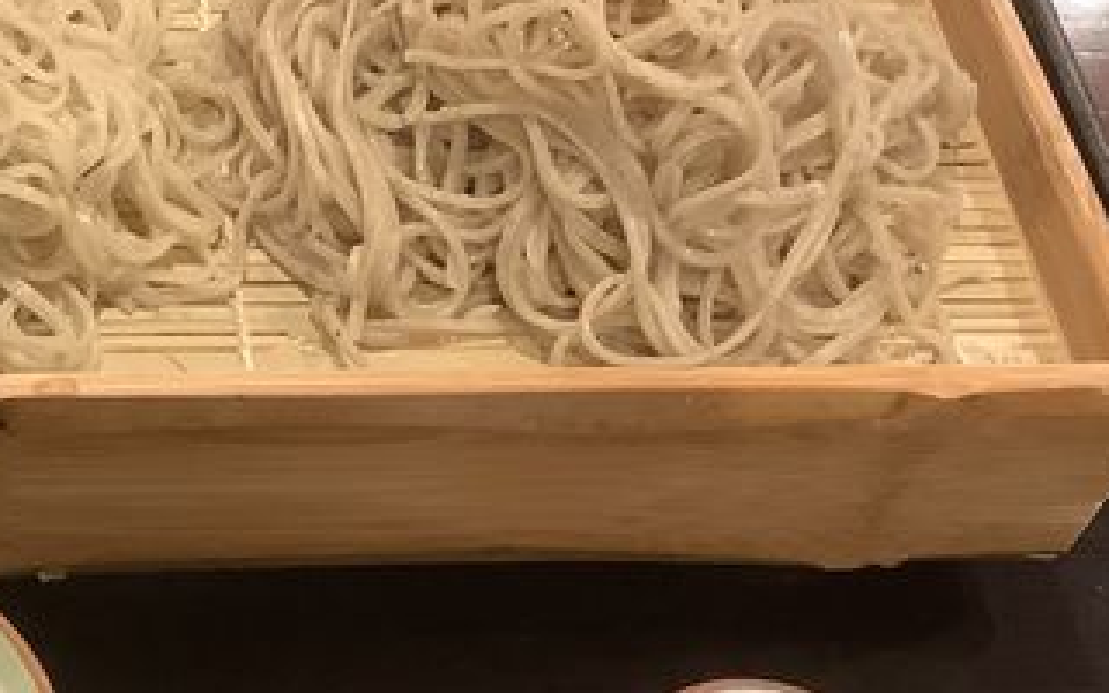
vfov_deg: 17.5
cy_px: 523
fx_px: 2237
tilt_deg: -55.9
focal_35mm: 74
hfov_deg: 27.1
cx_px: 159
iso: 320
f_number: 2.4
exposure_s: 1/50
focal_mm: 3.3
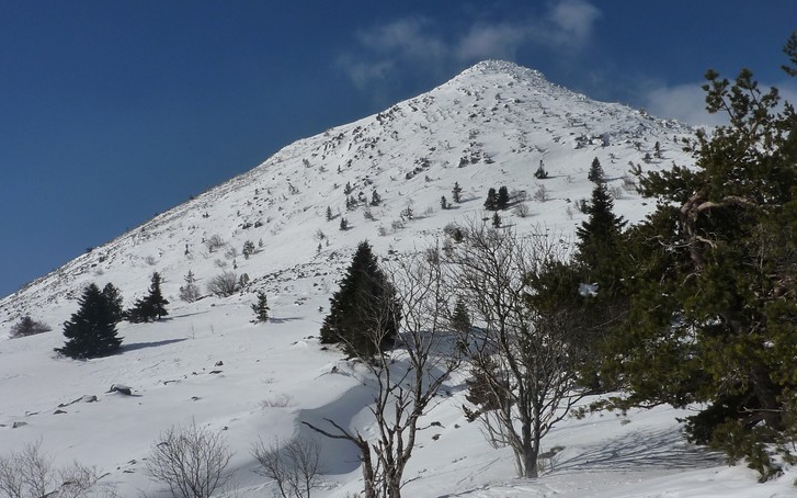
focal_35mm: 35
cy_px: 247
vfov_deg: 36.3
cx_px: 406
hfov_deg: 55.3
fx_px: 760
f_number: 6.3
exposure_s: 1/1000
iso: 125
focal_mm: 4.4
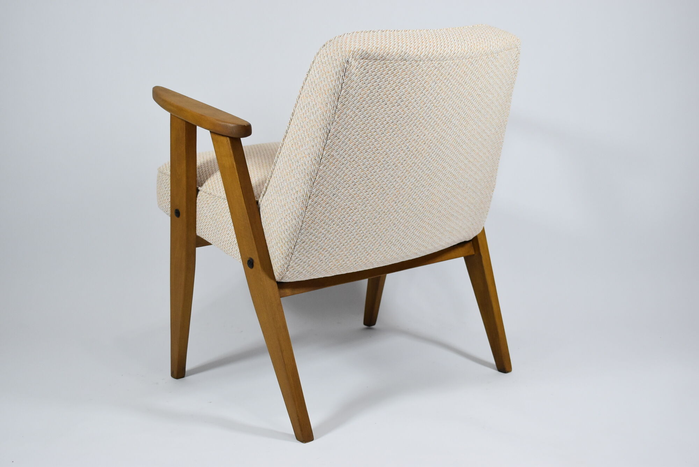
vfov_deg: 25.8
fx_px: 1020
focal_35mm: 52
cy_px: 234
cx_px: 350
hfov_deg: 37.8
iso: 1000
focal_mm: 35
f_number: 4.5
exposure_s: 1/125
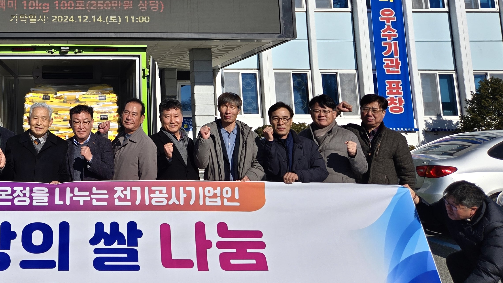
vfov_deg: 26.2
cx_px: 78
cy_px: 25
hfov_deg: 43.5
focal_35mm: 44
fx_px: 587
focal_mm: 5.4
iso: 25
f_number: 1.8
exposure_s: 1/5127
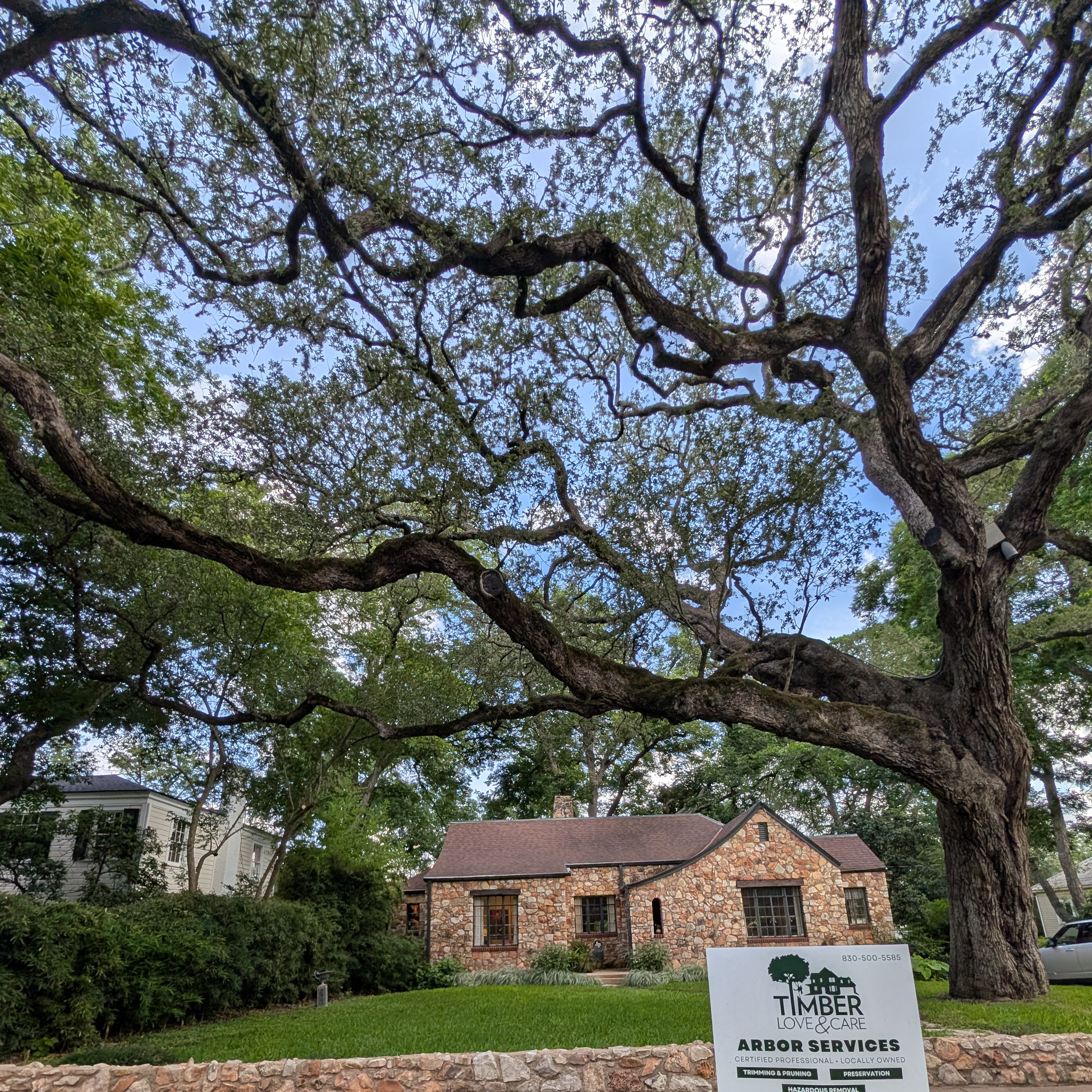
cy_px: 771
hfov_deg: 91.1
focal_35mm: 15
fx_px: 535
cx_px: 553
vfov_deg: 86.2
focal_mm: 2.02
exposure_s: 1/1125
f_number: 1.7
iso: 49
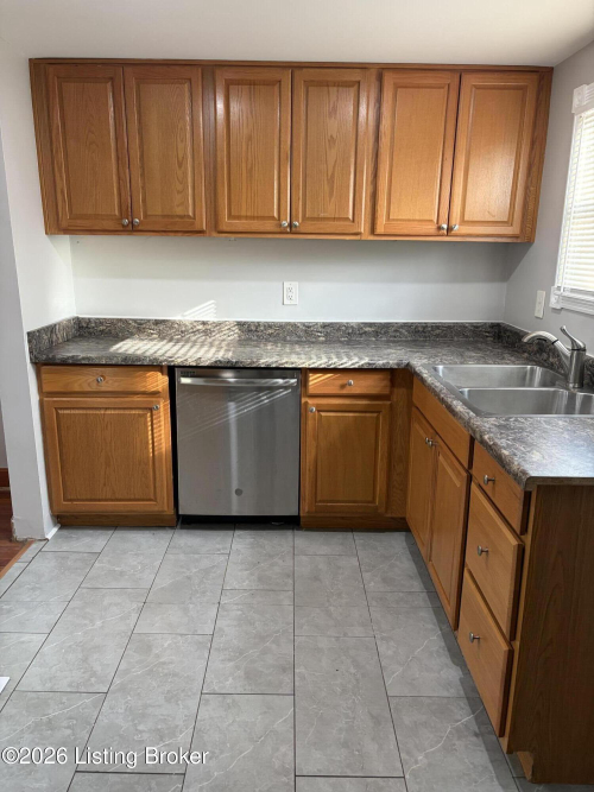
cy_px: 396
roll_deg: -0.5
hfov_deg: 53.0
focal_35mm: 26
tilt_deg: -14.9
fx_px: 595
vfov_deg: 67.3
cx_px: 297
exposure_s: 1/60
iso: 160
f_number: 1.6
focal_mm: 5.96
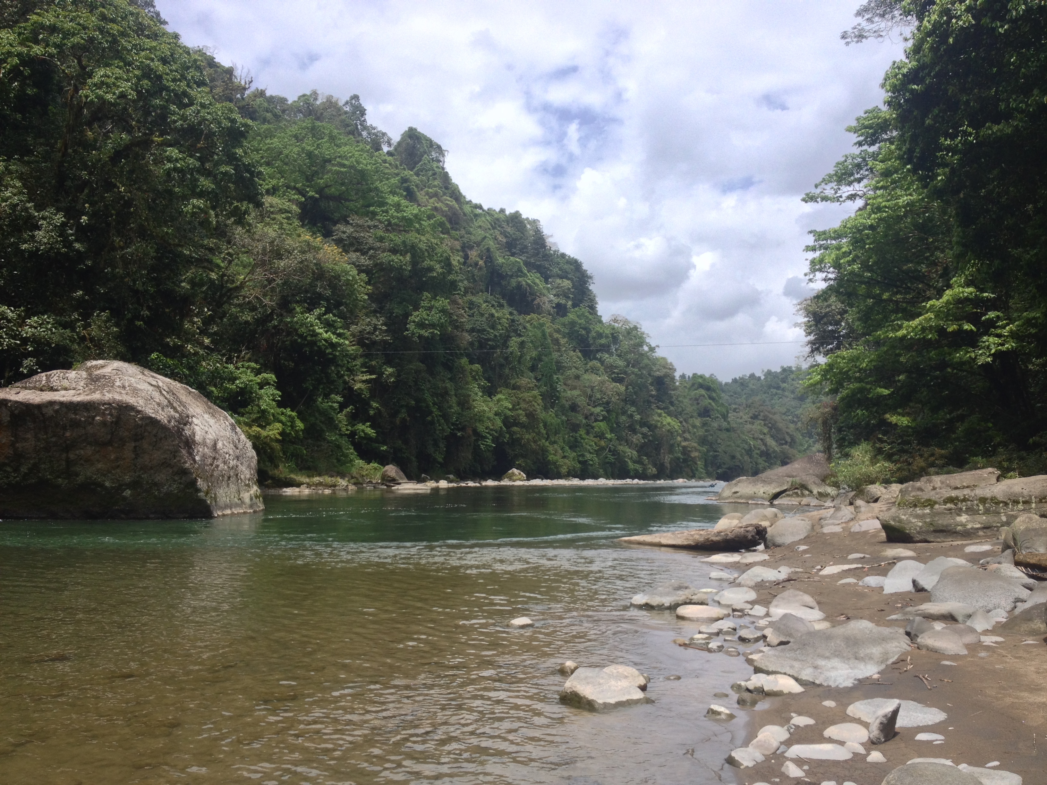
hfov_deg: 52.6
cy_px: 392
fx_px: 1059
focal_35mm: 35
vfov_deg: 40.7
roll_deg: -0.2
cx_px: 524
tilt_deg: +1.5
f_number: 2.4
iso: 50
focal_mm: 4.28
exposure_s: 1/1022
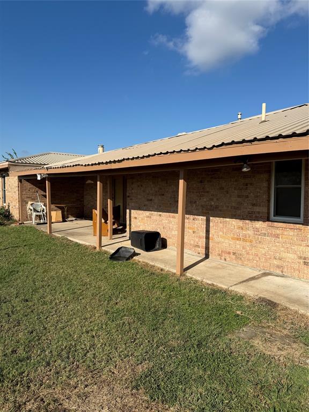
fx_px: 286
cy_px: 206
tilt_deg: -4.5
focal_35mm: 24
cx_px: 154
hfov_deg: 56.8
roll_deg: -0.9
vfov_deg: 71.6
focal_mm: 6.76
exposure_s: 1/6711
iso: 80
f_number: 1.78
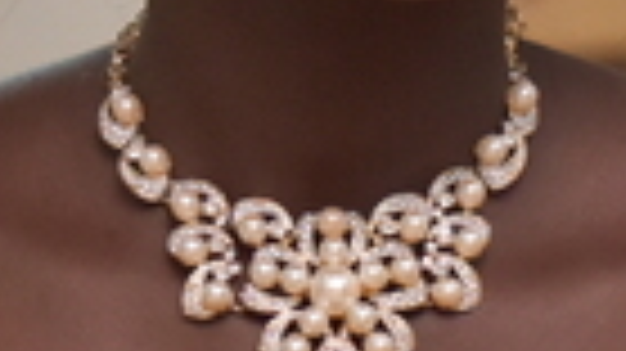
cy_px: 369
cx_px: 275
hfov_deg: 3.1
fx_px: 11546
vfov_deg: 1.7
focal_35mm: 696
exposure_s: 1/100
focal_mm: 92
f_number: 2.8
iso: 2000
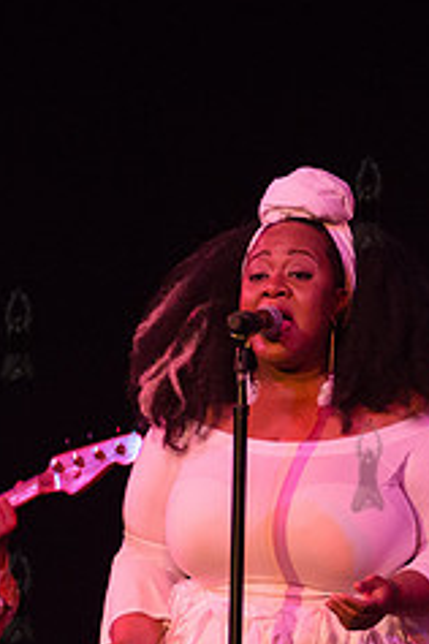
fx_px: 7435
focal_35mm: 416
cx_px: 367
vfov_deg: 5.0
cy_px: 463
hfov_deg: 3.3
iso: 4000
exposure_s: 1/320
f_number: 2.8
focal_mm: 170
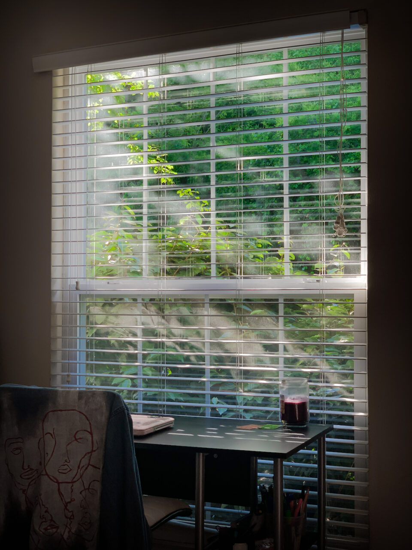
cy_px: 275
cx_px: 206
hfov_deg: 28.0
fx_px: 825
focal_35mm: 52
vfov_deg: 36.8
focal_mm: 6
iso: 20
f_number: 2.4
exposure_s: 1/120
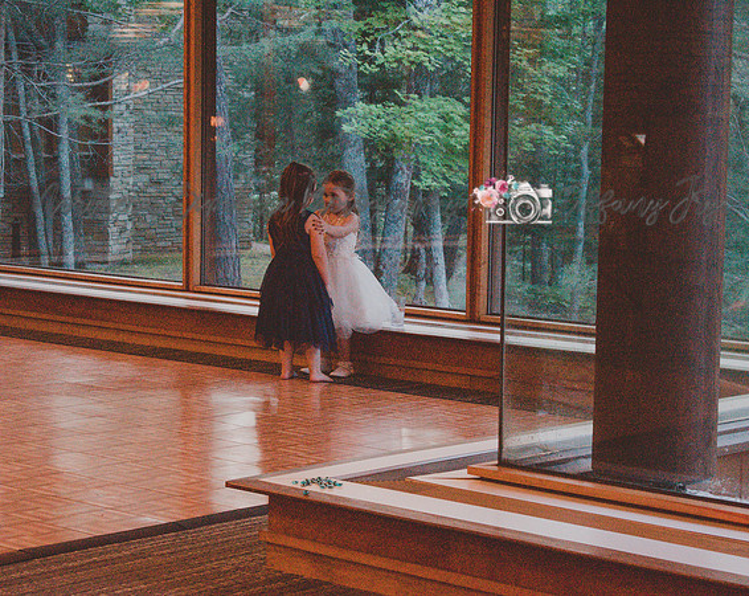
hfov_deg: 20.7
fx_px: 2048
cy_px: 298
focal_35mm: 93
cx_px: 302
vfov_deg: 16.5
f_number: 5.6
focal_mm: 55
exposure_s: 1/50
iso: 12800
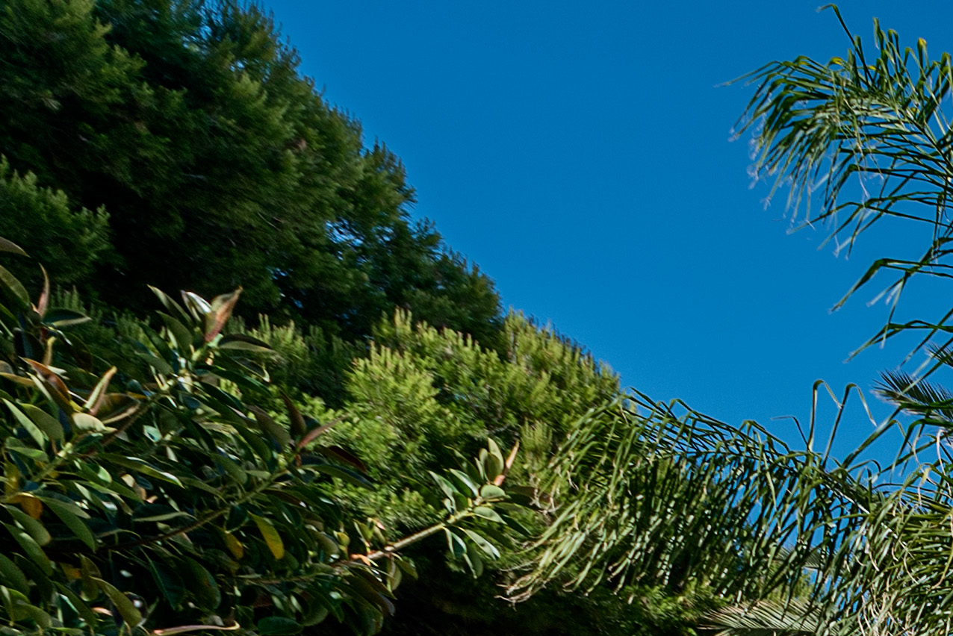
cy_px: 1451
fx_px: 1748
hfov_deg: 15.7
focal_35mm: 66
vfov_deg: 14.7
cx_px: 2235
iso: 80
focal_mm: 14
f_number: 6.3
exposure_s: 1/320
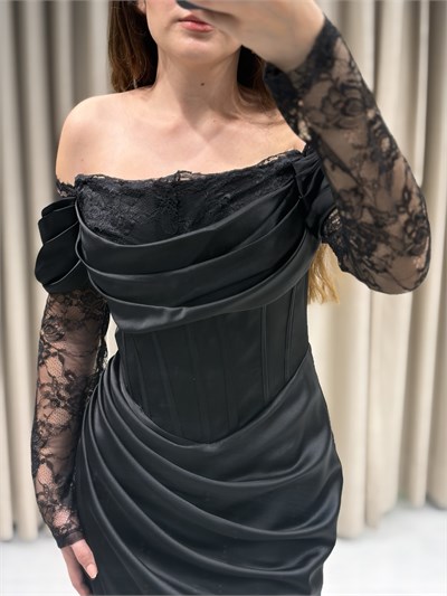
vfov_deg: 36.8
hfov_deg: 28.0
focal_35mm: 52
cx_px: 224
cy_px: 298
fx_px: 895
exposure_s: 1/279
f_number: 1.6
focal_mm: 5.96
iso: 32
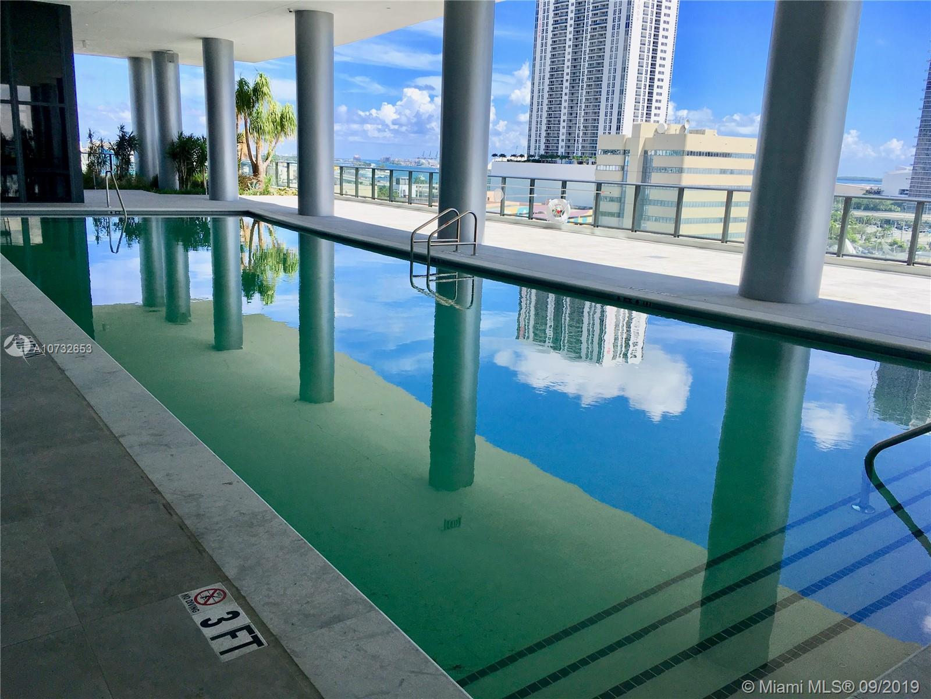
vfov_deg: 48.2
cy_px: 350
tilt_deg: -14.4
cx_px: 466
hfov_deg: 61.7
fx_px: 780
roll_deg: -1.8
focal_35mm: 29
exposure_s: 1/1241
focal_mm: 4.15
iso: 25
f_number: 2.2
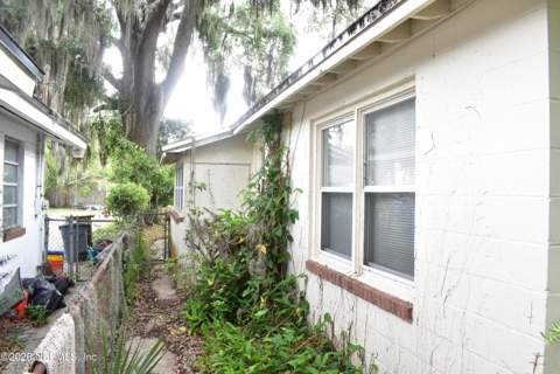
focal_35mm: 27
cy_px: 187
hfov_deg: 67.4
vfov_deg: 47.9
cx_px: 280
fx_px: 420
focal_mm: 18
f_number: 6.3
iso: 250
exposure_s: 1/50
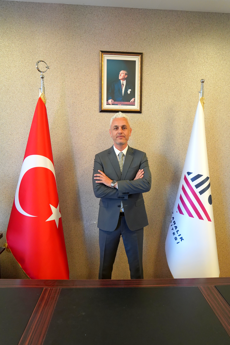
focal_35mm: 26
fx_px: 249
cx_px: 115
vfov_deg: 69.4
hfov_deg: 49.6
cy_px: 172
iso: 4000
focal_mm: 26
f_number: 4
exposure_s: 1/160
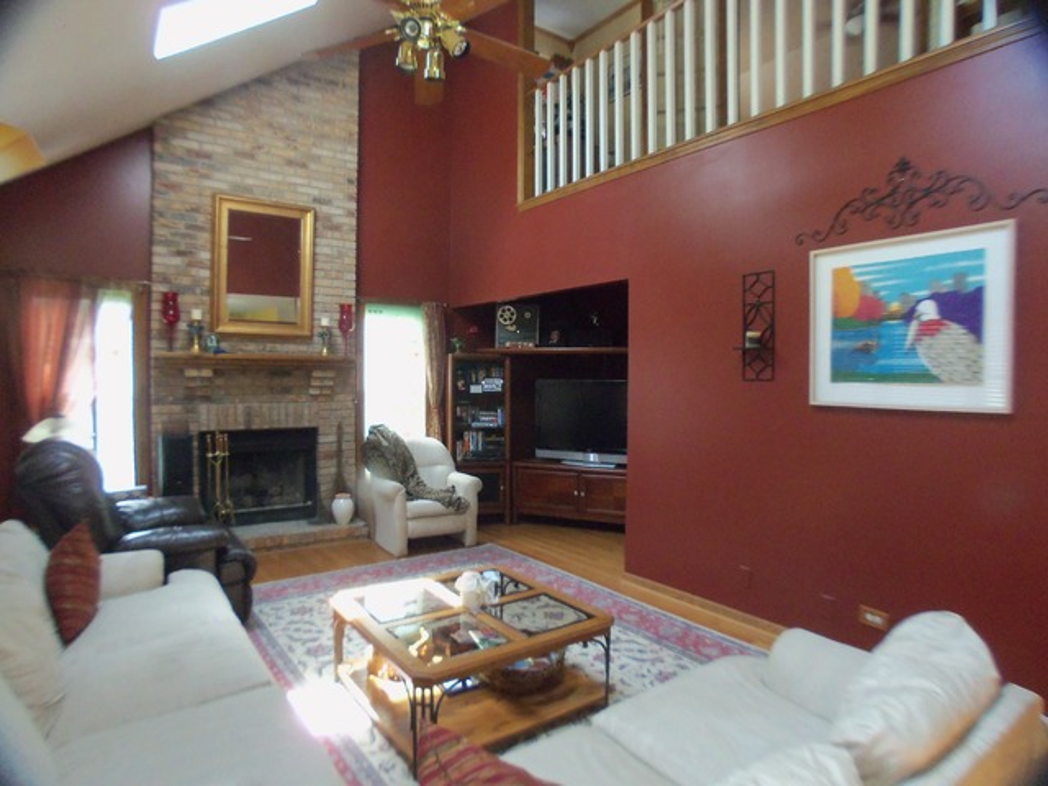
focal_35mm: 28
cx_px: 524
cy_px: 393
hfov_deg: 63.4
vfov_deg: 49.7
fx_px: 848
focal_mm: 5.1
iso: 320
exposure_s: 1/30
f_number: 3.9
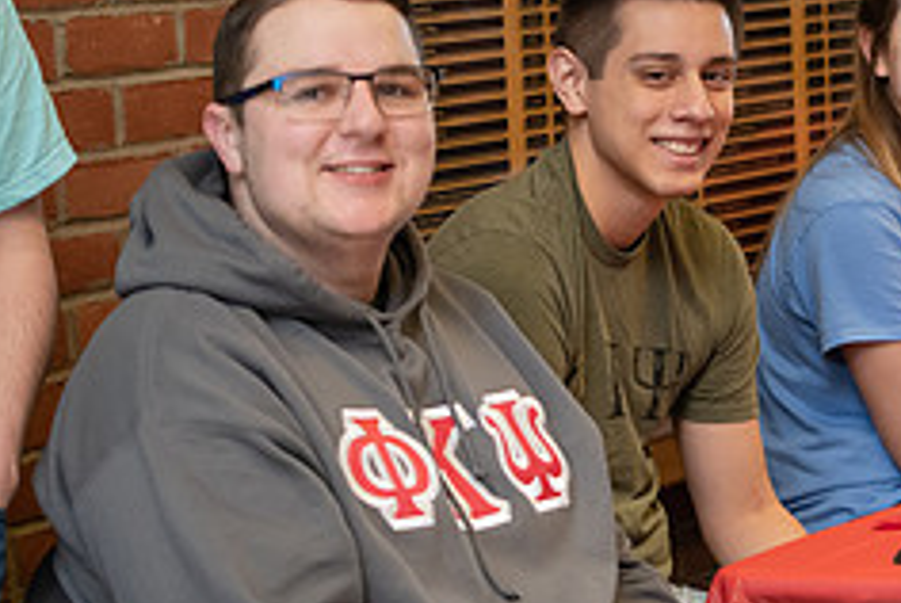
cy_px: 239
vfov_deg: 8.0
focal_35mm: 172
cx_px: 783
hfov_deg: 11.9
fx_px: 4310
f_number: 3.5
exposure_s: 1/250
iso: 1600
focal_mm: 70
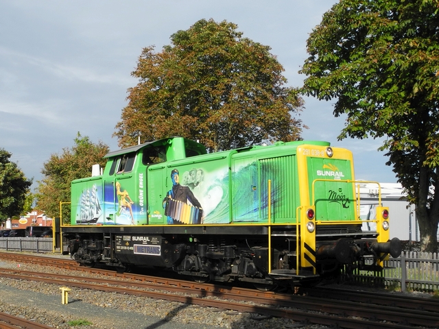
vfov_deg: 44.2
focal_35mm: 32
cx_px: 220
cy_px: 164
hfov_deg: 56.8
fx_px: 406
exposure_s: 1/1000
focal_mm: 6.8
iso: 100
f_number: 4
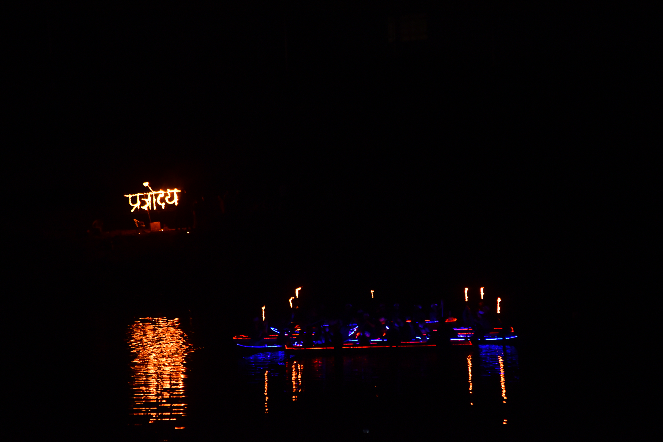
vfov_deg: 11.4
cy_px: 221
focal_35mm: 120
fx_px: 2210
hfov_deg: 17.1
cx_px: 332
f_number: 4
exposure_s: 1/125
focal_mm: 120
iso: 2500
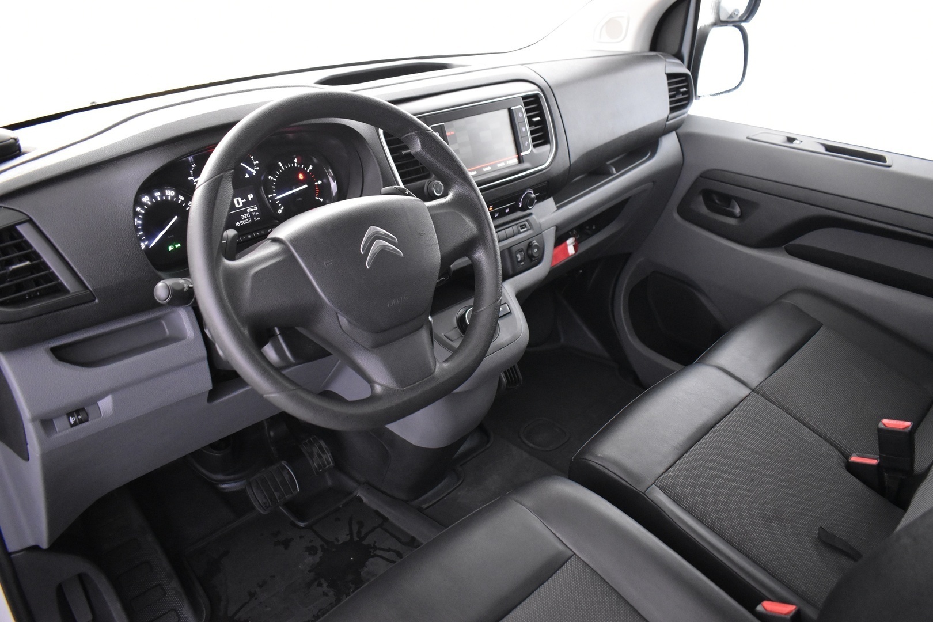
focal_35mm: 27
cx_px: 466
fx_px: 700
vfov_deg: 47.9
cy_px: 311
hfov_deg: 67.4
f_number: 3.5
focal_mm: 18
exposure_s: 1/15
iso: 3200
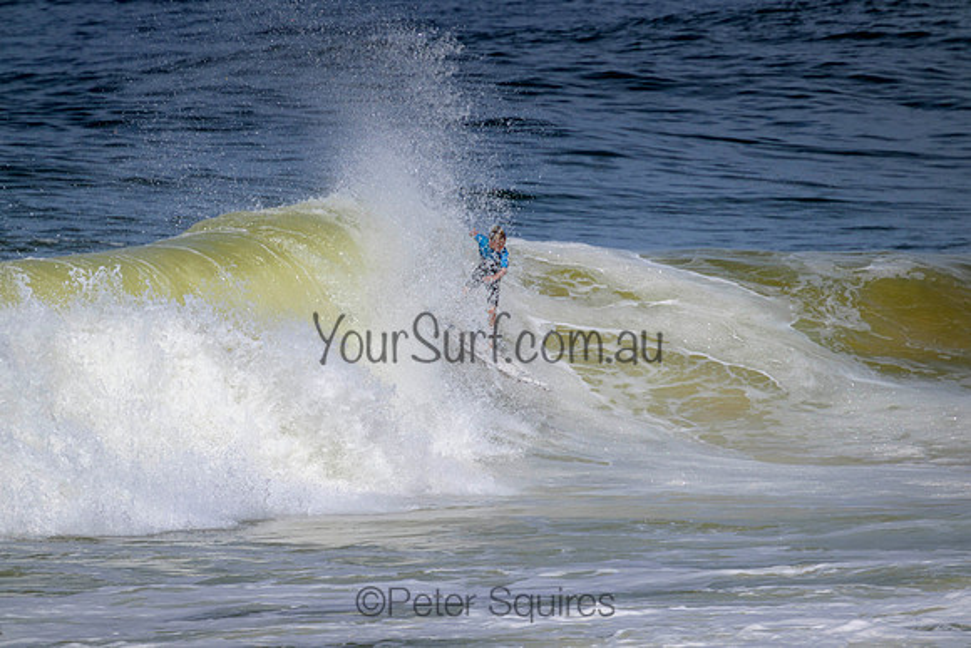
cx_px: 486
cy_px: 324
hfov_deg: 2.6
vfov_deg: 1.7
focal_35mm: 800
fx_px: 21582
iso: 360
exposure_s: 1/2000
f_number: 11
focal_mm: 800
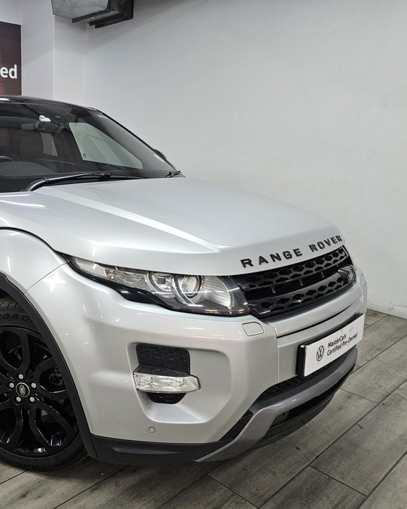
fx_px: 467
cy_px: 255
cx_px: 73
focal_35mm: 31
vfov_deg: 57.2
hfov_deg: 44.5
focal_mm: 6.3
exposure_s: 1/100
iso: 320
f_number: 1.7
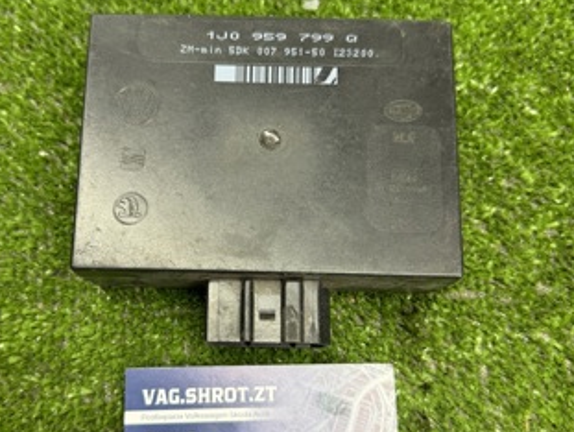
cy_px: 244
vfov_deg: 38.7
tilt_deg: -76.2
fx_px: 614
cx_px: 253
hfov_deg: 50.0
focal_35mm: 37
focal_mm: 6.76
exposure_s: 1/100
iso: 100
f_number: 1.78
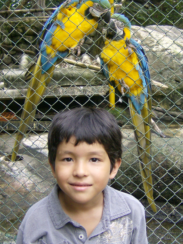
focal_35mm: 58
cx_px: 102
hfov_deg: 25.2
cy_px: 98
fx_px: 409
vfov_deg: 33.1
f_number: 2.8
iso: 100
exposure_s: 1/147
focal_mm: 6
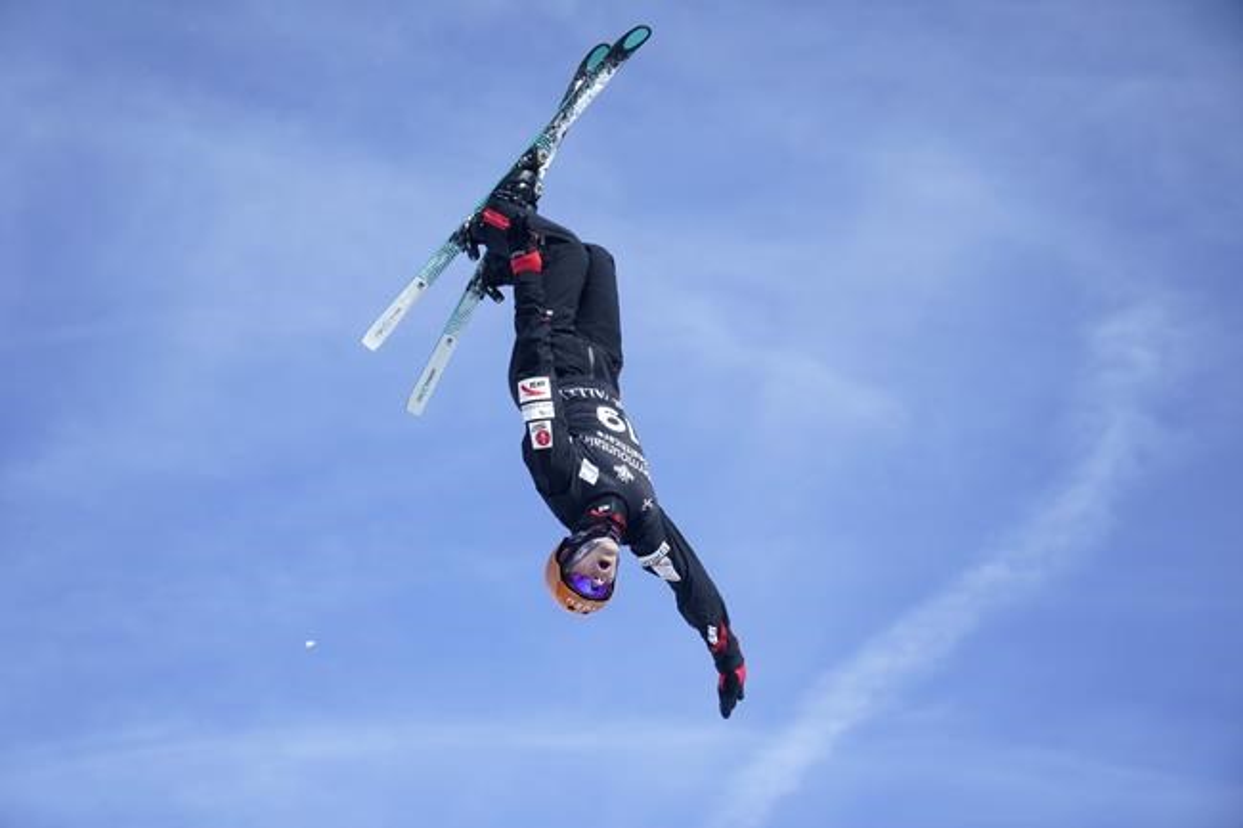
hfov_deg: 28.9
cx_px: 622
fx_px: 2416
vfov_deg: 19.4
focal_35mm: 70
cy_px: 414
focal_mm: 70
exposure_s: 1/2500
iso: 160
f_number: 2.8
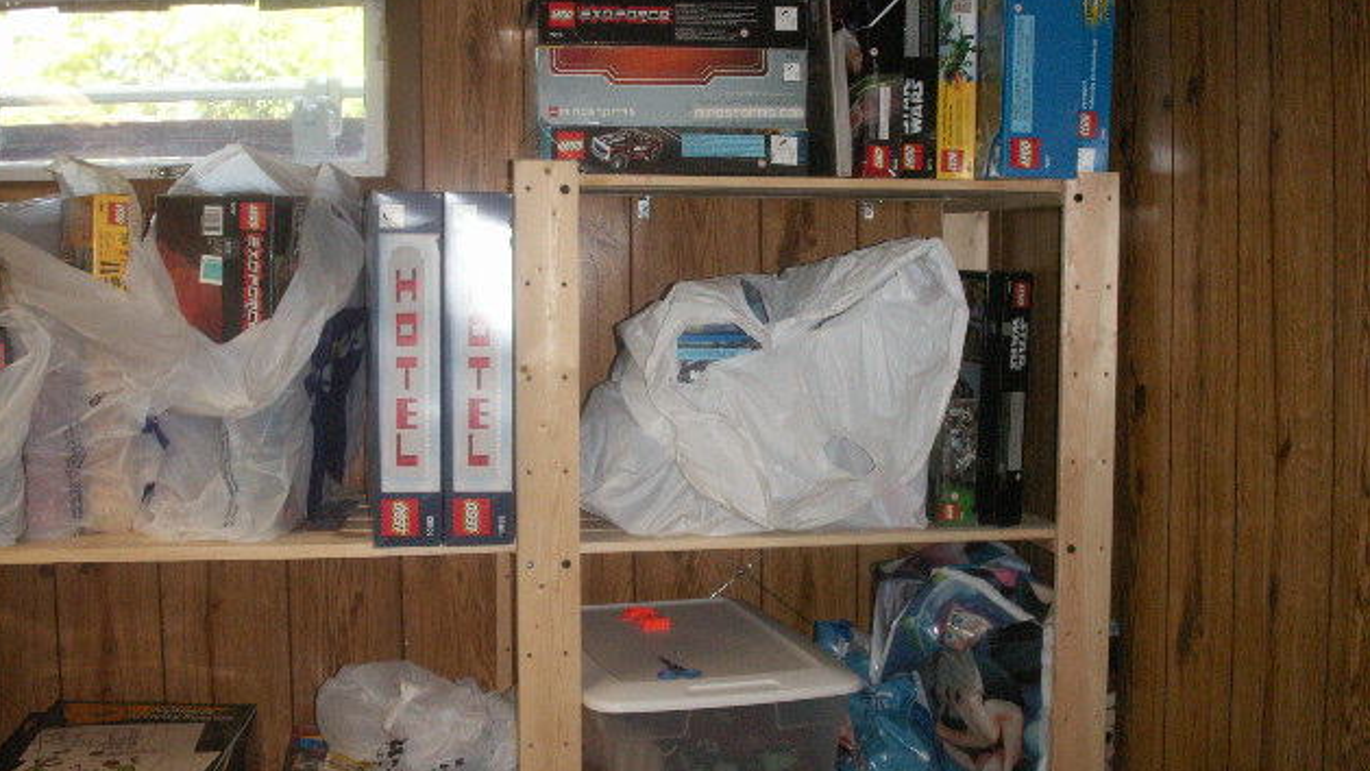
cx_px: 675
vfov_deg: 29.0
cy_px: 390
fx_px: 1490
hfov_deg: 49.4
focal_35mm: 41
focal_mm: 7.7
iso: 160
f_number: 3.5
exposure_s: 1/40
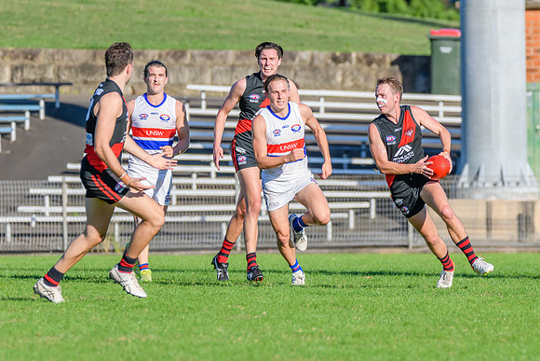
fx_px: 9070
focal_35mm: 605
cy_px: 241
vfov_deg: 2.3
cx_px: 308
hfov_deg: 3.4
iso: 800
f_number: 7.1
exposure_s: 1/2000
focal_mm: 360
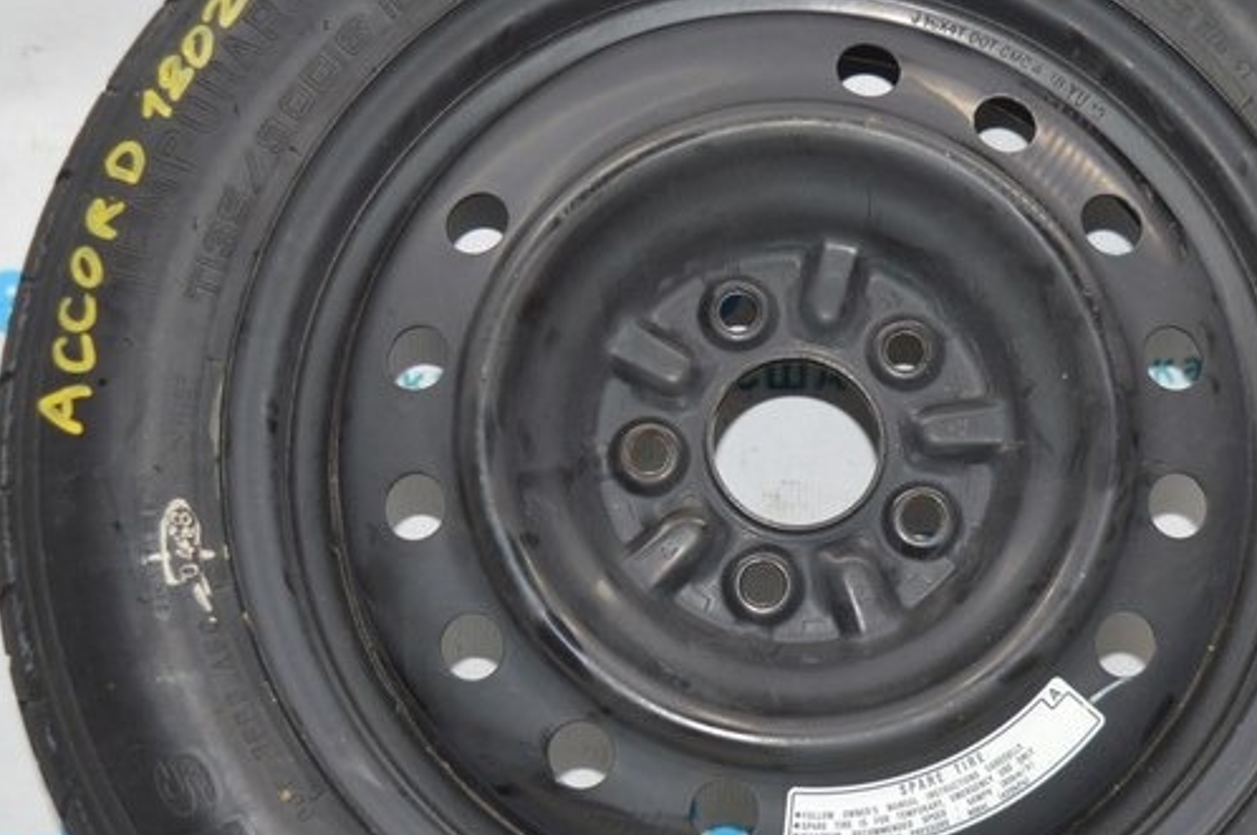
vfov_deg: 18.4
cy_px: 491
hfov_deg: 27.3
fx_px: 2581
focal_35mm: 74
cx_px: 722
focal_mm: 24
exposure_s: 1/80
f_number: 4
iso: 400
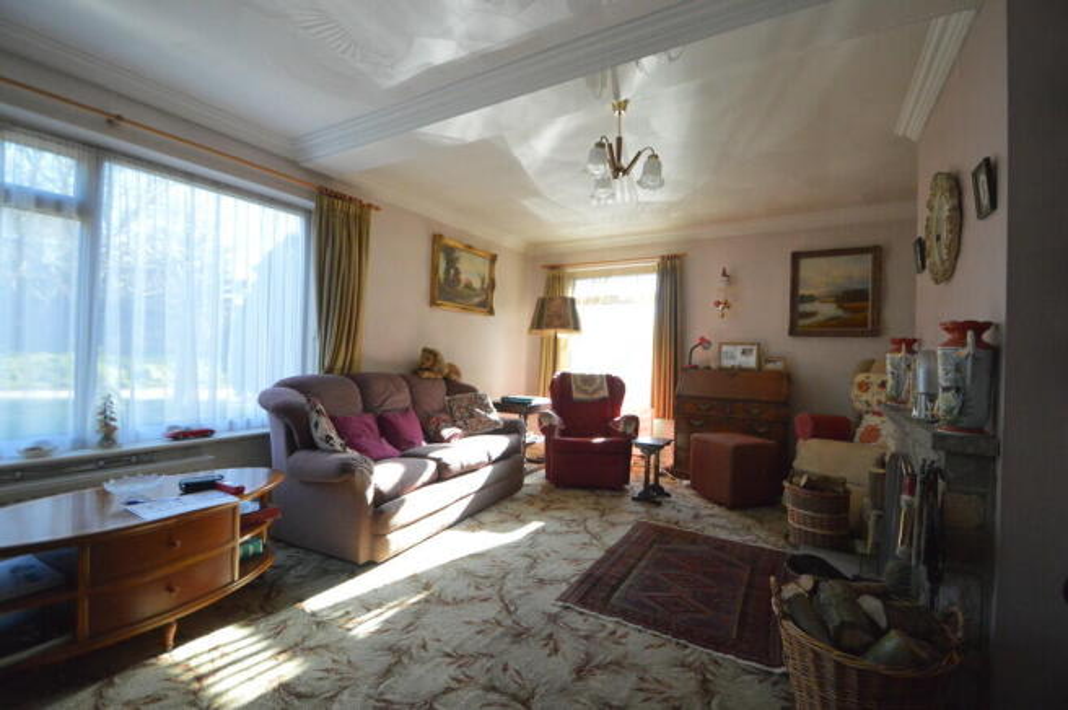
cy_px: 355
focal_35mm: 15
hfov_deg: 100.4
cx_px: 534
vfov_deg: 77.2
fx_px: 445
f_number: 3.5
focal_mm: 10
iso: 3200
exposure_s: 1/800
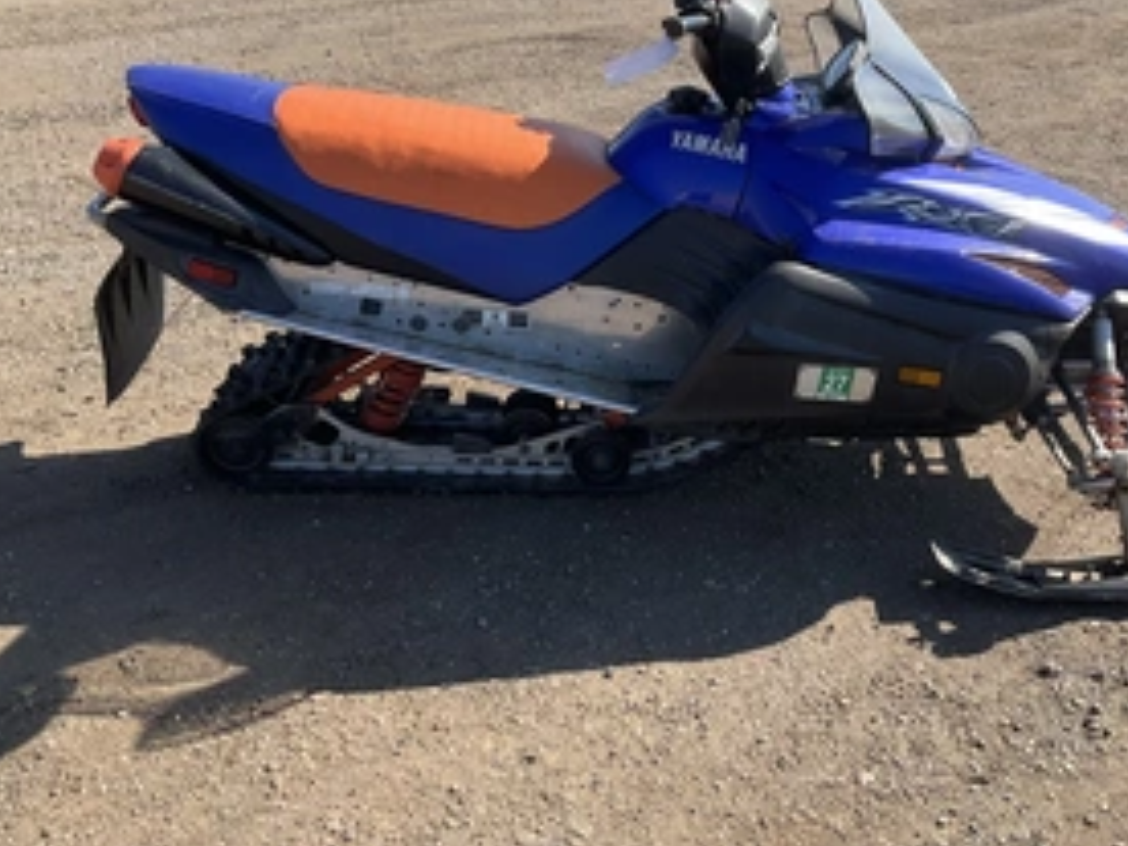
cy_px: 335
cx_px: 752
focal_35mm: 42
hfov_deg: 44.1
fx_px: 1369
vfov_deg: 34.2
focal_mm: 3
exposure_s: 1/883
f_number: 1.8
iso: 25
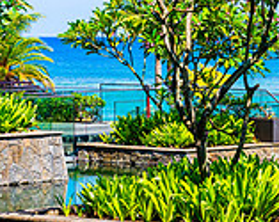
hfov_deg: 9.7
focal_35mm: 191
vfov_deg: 8.1
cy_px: 143
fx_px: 1574
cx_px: 476
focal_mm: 55
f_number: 9
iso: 200
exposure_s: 1/500
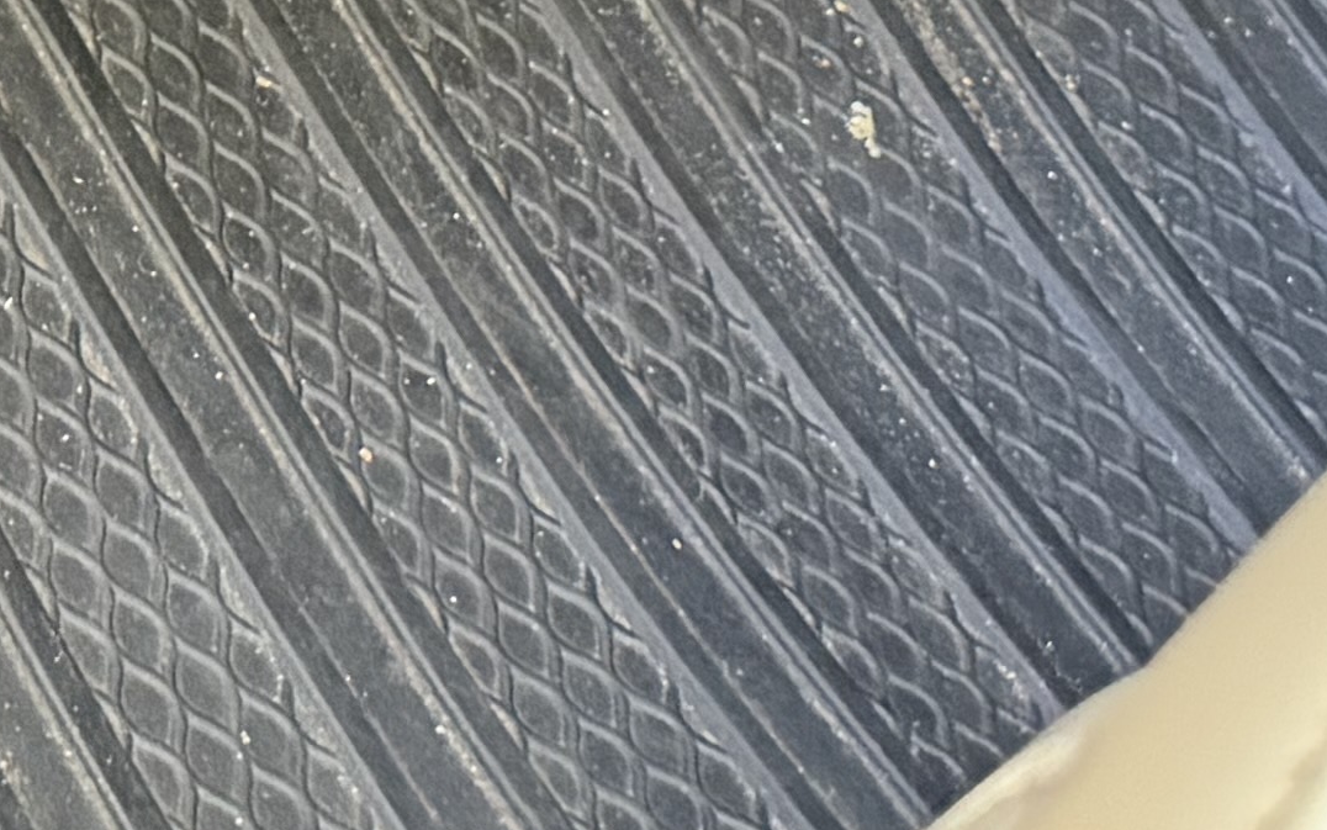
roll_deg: -8.9
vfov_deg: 9.4
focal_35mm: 135
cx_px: -254
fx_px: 4883
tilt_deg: -37.0
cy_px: -520
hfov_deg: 15.0
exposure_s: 1/48
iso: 800
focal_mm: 6.76
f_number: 1.78
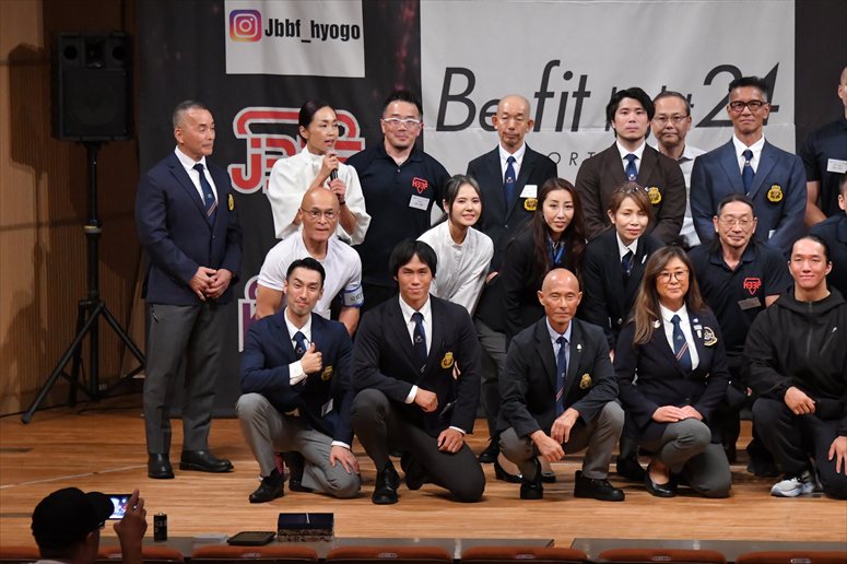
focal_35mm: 202
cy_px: 282
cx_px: 424
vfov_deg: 6.8
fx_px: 4750
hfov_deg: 10.2
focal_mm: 135
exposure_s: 1/400
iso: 6400
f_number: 5.6
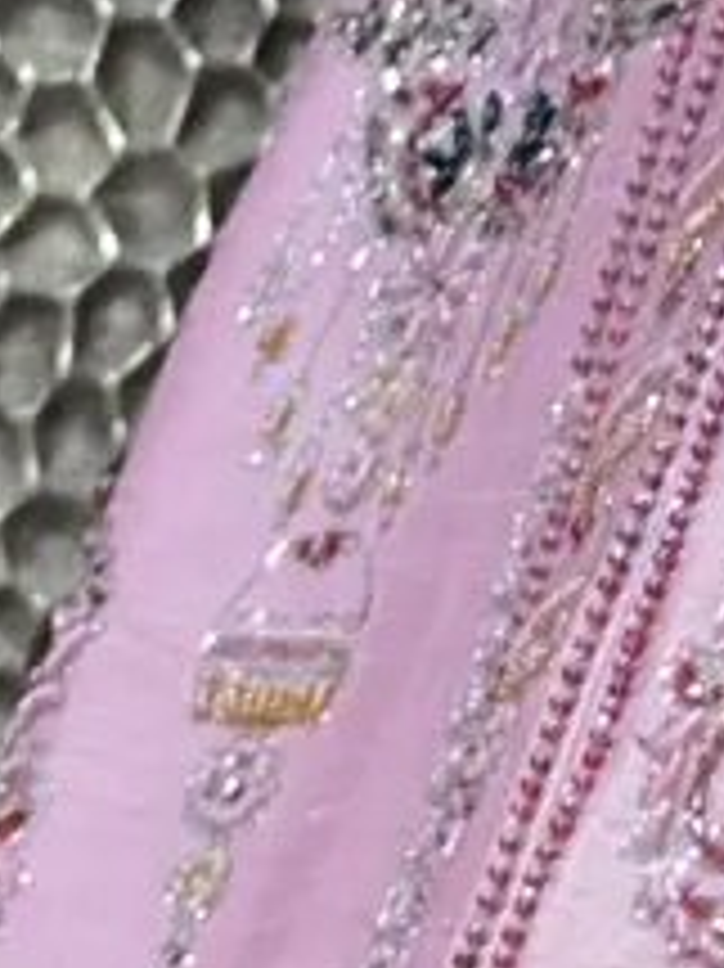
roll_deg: -1.6
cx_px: 1295
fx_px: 9993
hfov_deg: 4.1
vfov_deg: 5.3
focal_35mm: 358
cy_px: 2791
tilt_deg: -4.0
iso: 64
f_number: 1.78
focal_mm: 6.86
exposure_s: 1/100
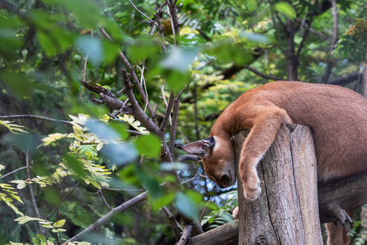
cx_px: 217
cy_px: 114
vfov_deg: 15.6
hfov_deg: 23.1
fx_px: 898
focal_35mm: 88
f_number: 4
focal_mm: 58
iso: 500
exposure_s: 1/100
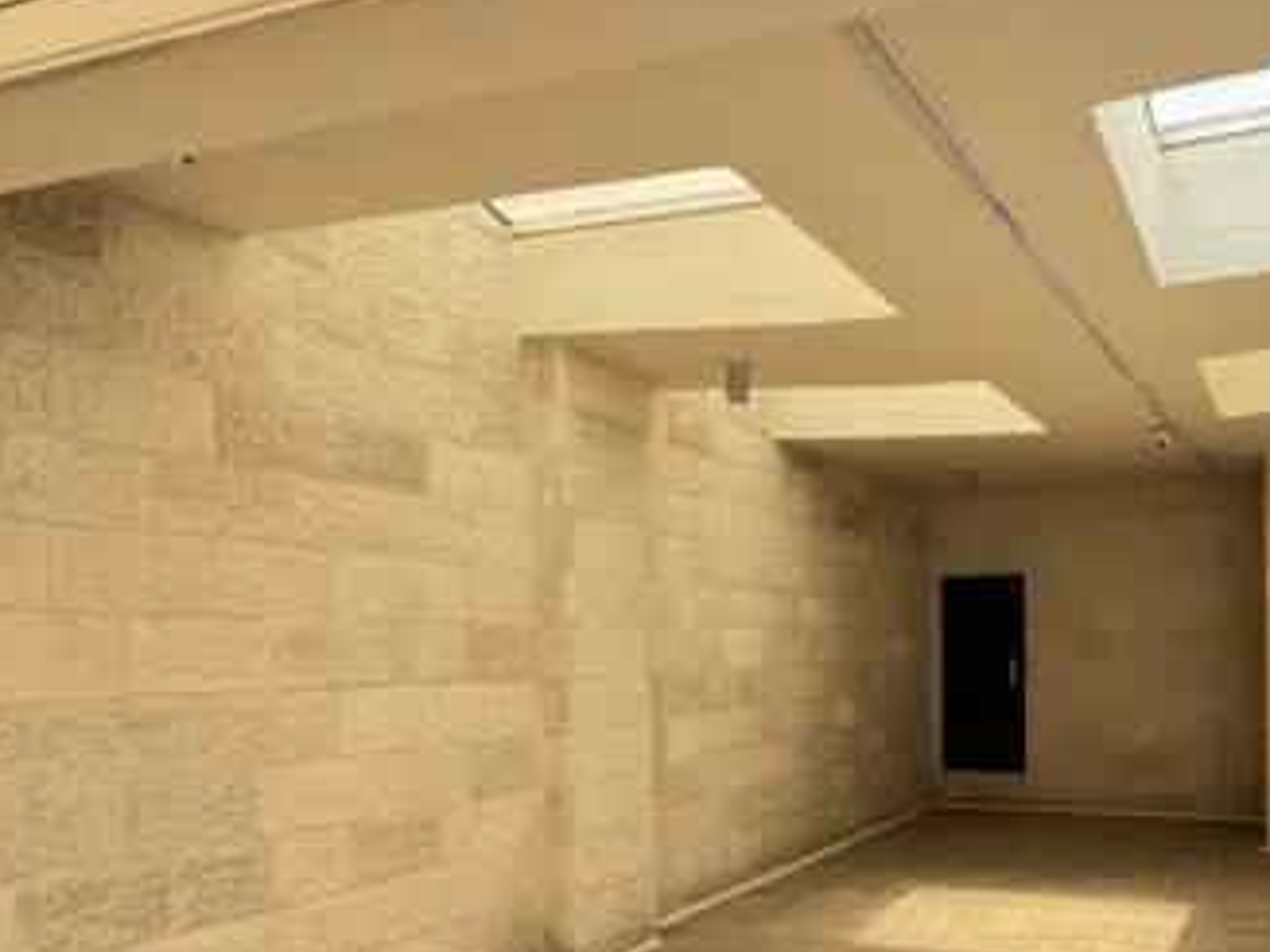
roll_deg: +0.4
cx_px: 940
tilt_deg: -2.5
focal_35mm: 30
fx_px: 1100
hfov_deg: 57.2
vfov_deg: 45.5
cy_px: 686
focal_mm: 2.22
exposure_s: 1/160
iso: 40
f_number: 2.2
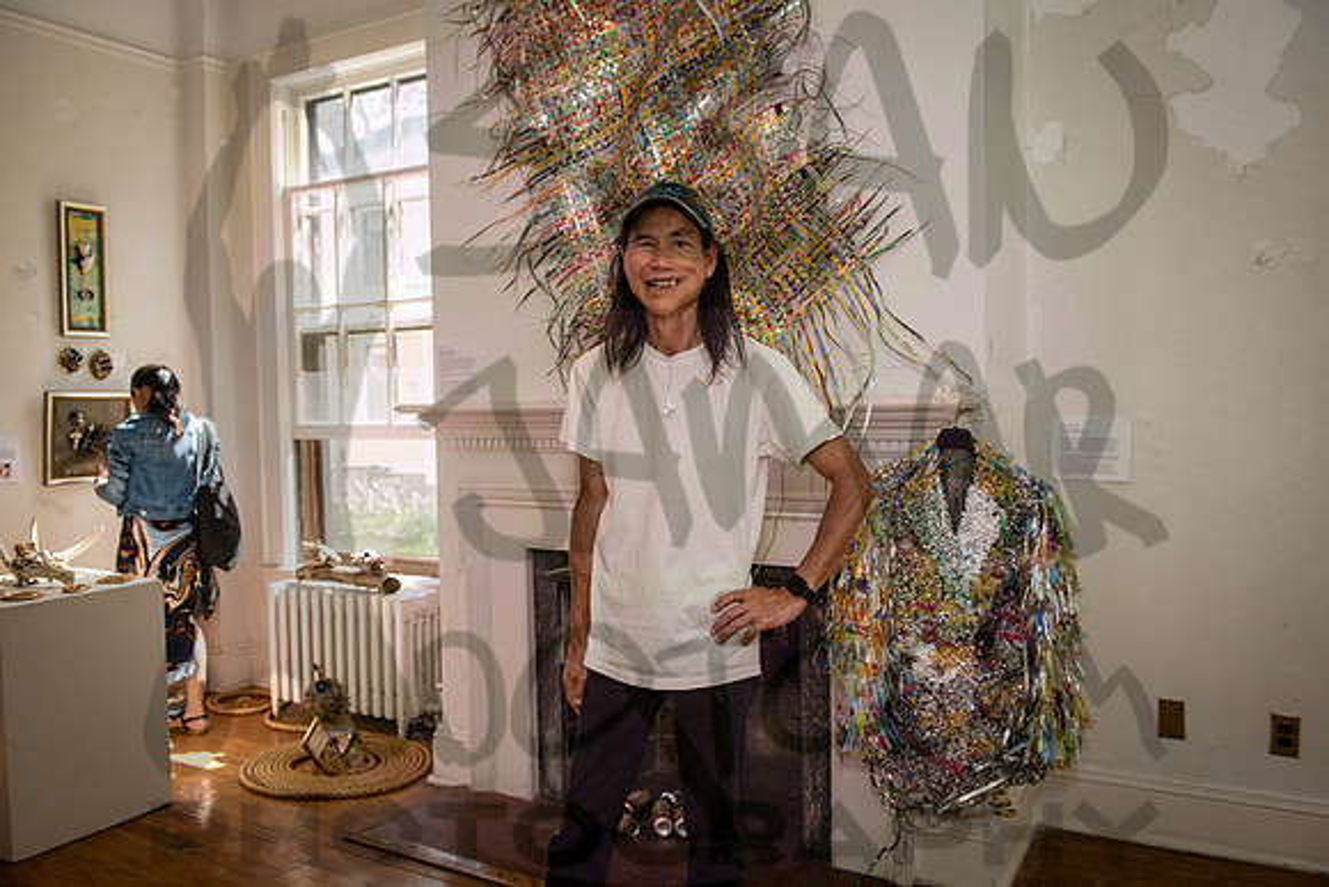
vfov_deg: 48.0
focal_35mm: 27
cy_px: 444
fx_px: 997
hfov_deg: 67.4
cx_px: 664
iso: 800
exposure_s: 1/200
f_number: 4.5
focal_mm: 27
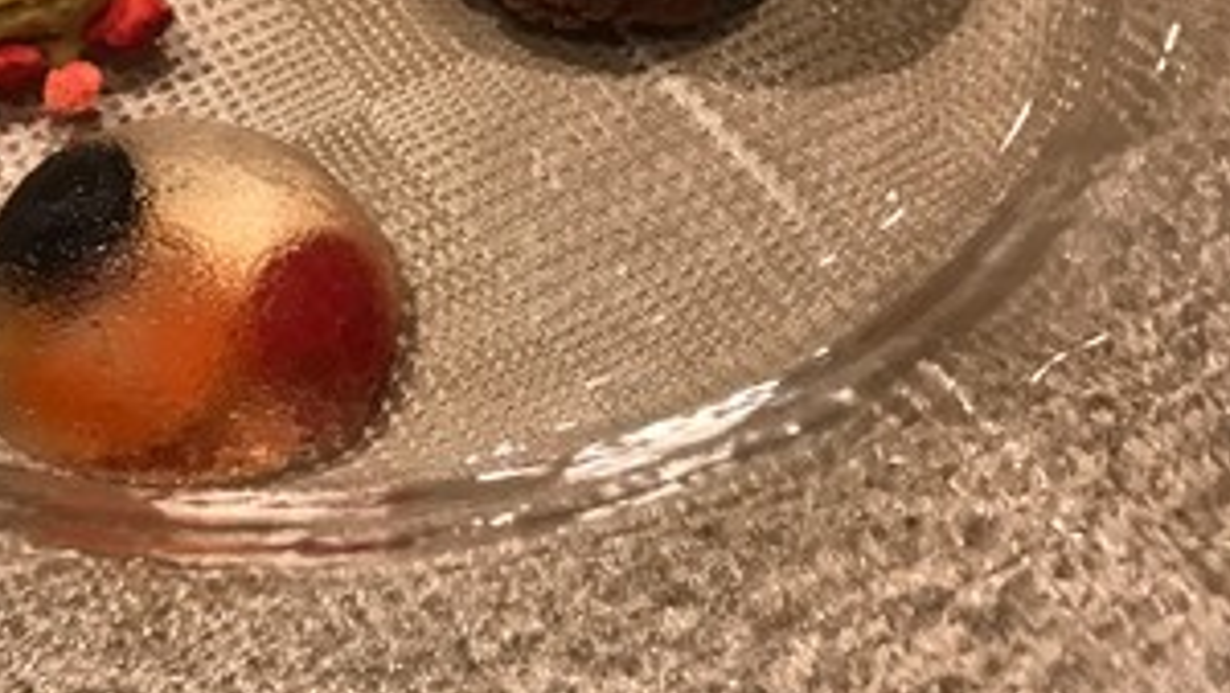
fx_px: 1990
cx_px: 373
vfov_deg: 19.7
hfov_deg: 33.9
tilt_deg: -49.1
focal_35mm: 61
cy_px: 275
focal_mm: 3.99
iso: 50
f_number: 1.8
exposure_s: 1/17
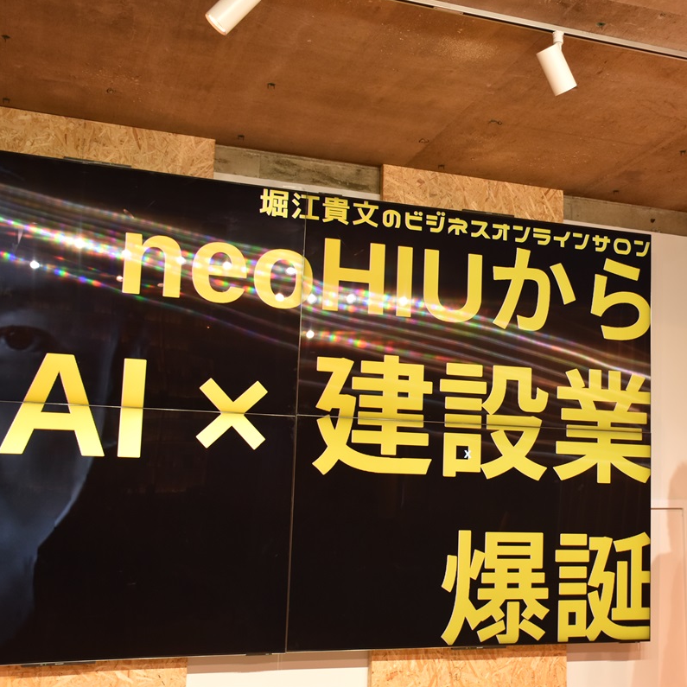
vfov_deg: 34.0
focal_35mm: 50
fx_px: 1123
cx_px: 490
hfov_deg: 33.5
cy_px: 344
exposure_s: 1/40
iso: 500
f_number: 3.8
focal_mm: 26
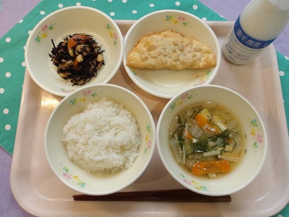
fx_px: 225
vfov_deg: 51.4
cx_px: 144
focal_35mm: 27
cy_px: 108
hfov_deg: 65.3
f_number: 3
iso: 126
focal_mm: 4.9
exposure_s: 1/60
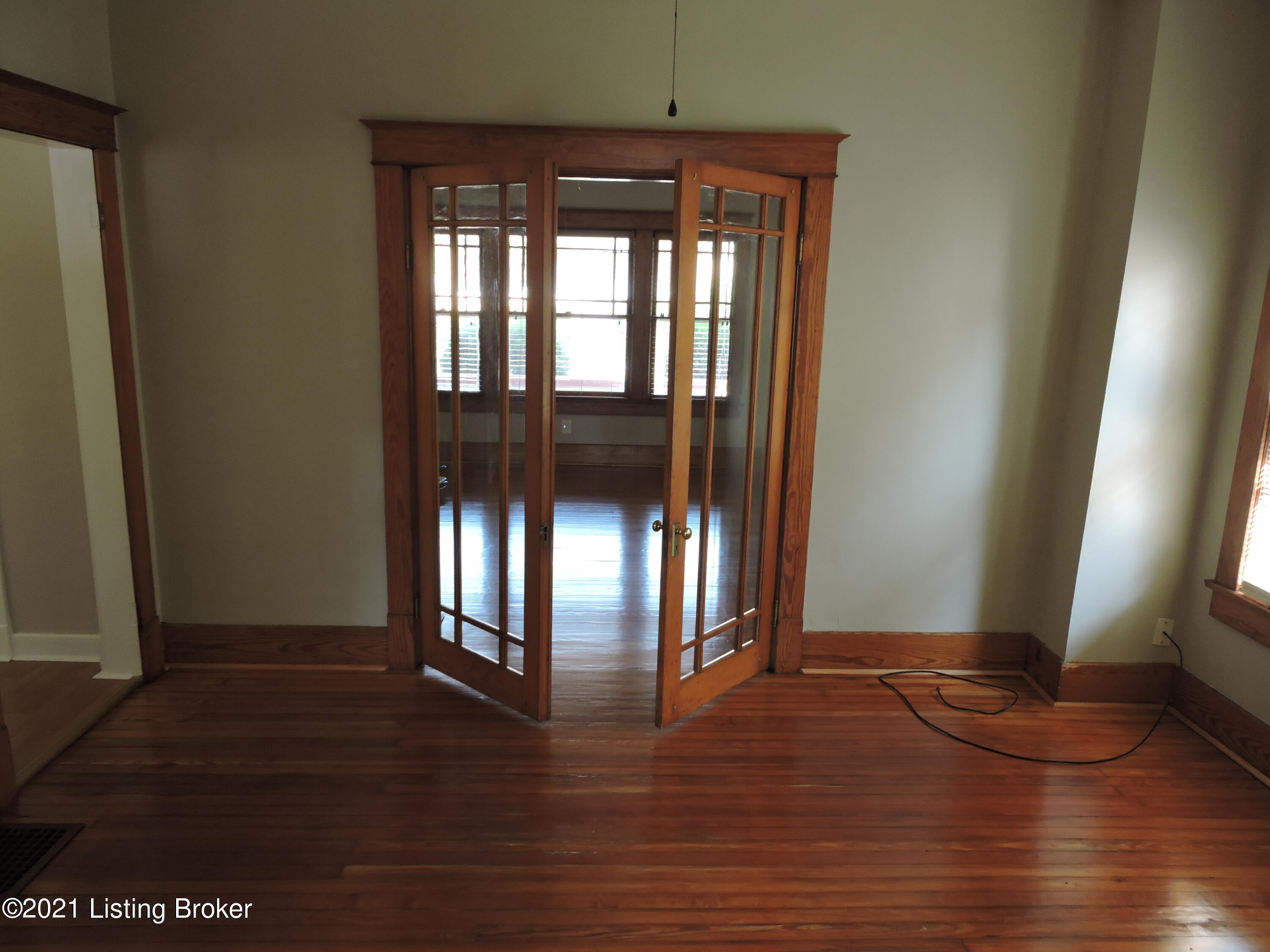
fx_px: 881
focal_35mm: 24
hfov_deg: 71.6
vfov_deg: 56.8
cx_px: 635
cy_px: 476
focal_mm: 4.3
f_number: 3.3
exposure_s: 1/30
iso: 220
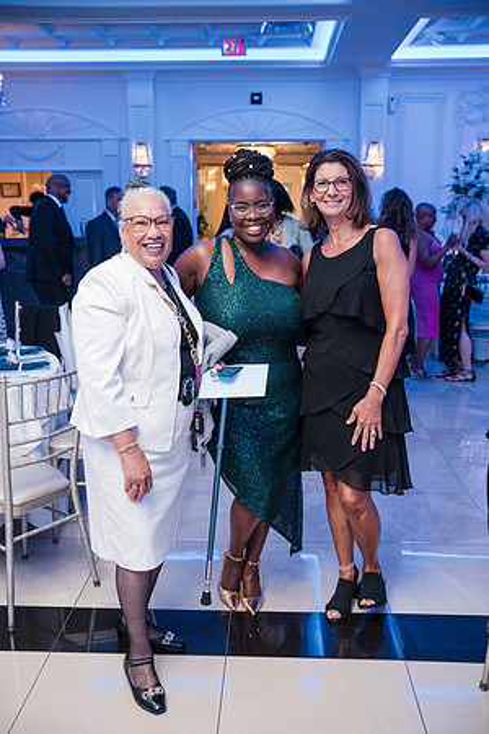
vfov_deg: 54.4
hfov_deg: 37.9
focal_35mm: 35
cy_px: 367
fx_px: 713
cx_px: 244
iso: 4000
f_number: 4
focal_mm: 35
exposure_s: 1/250
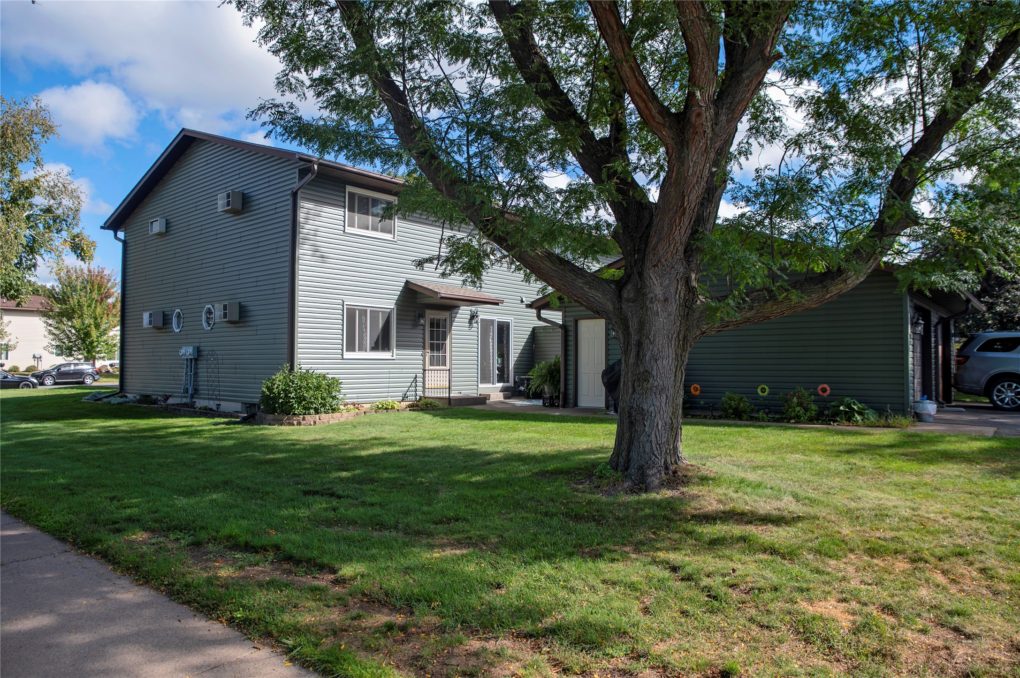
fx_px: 679
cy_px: 339
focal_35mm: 24
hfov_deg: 73.8
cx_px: 510
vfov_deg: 53.1
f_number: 3.5
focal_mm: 24
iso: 125
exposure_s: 1/800
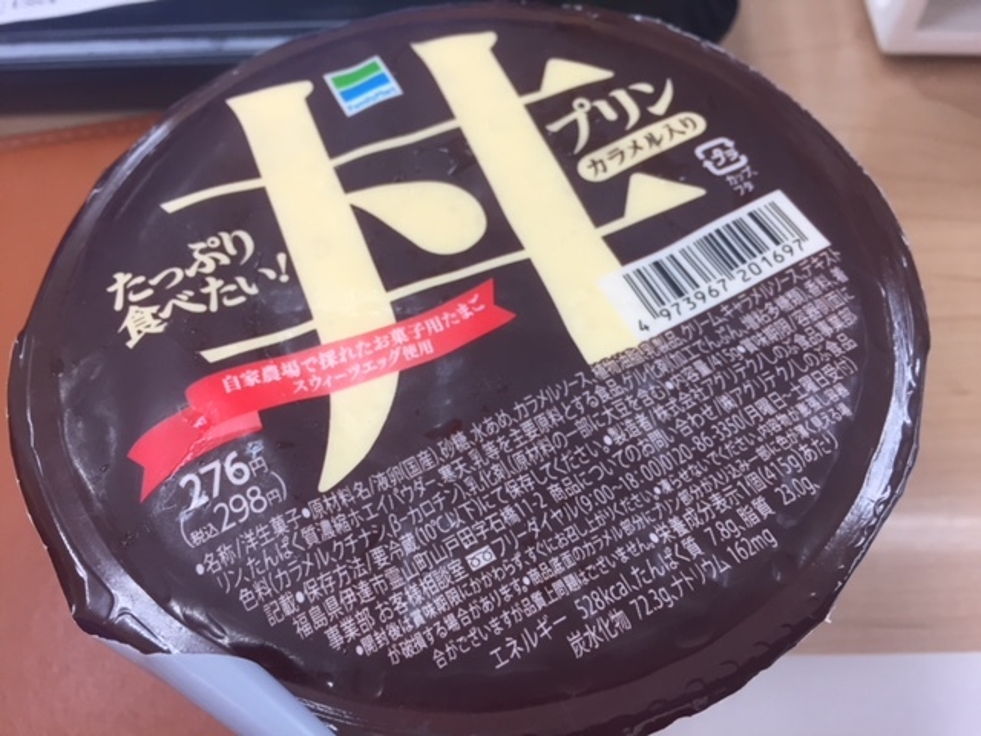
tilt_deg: -59.6
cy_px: 368
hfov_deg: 61.7
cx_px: 490
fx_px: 822
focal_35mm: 29
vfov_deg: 48.2
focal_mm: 4.15
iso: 32
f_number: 2.2
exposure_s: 1/33
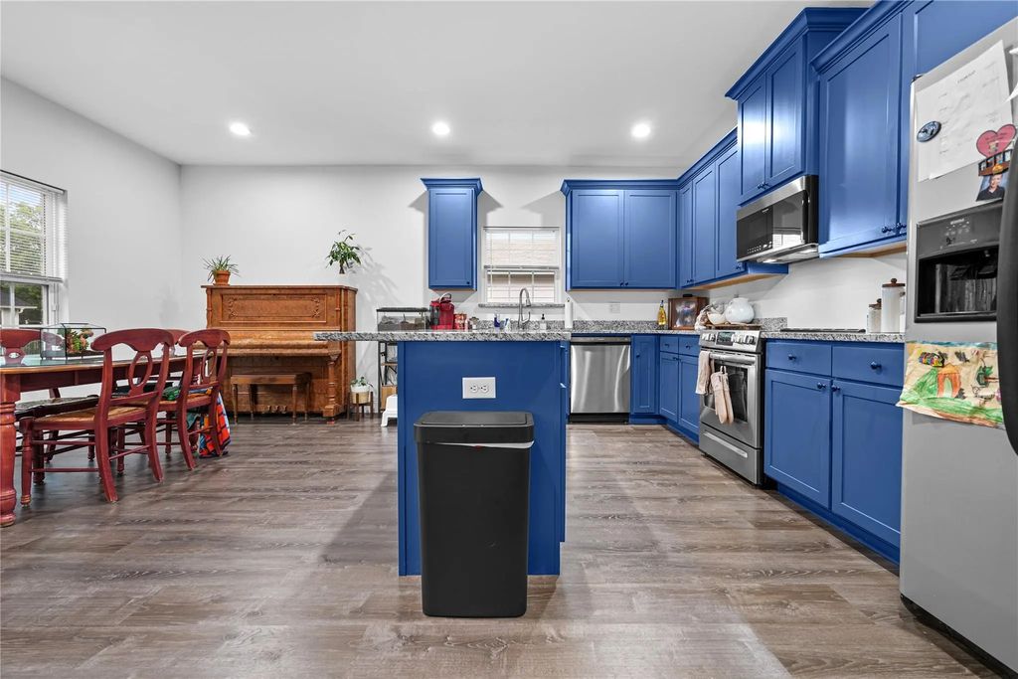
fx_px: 424
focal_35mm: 15
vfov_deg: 77.3
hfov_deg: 100.4
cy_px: 340
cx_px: 509
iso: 100
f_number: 2.8
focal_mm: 10
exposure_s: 1
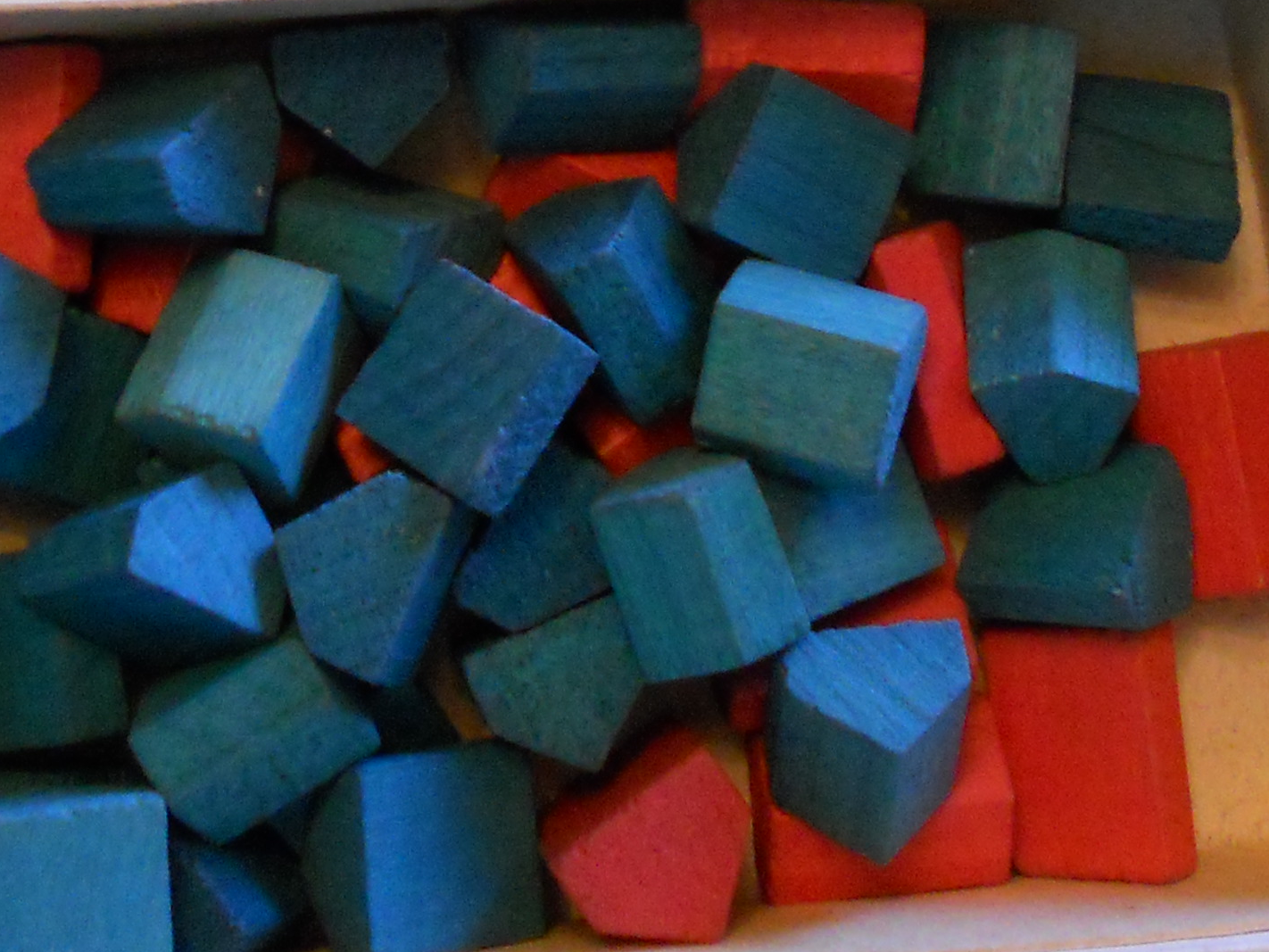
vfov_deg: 15.6
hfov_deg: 21.8
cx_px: 609
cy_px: -291
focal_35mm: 90
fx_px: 3300
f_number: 3.5
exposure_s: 1/40
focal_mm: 5.8
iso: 400
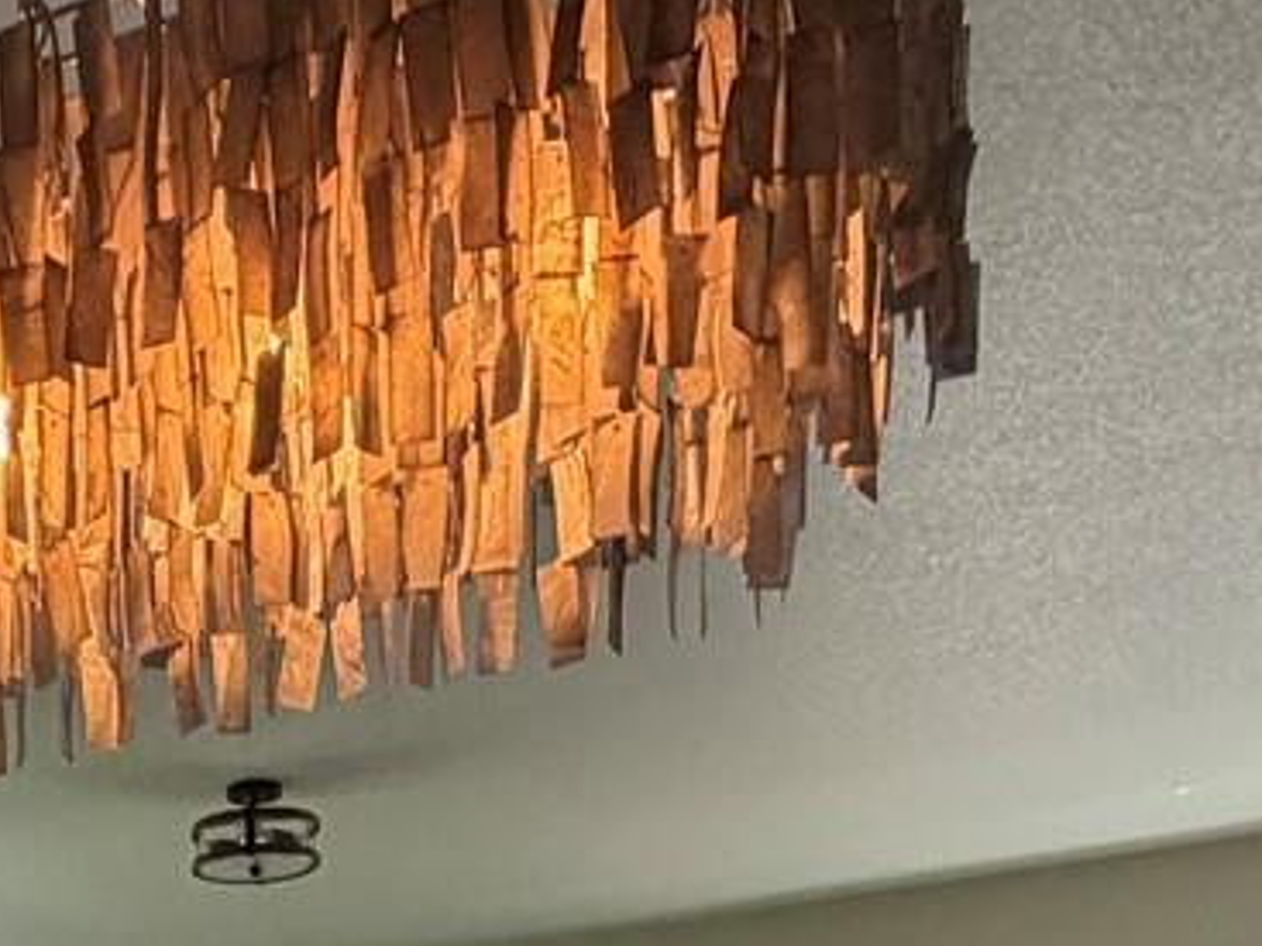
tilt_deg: -8.5
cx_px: 34
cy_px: 1813
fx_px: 2223
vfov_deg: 17.9
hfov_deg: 29.8
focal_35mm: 61
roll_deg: +2.8
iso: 200
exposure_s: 1/120
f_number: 2.2
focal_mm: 2.22
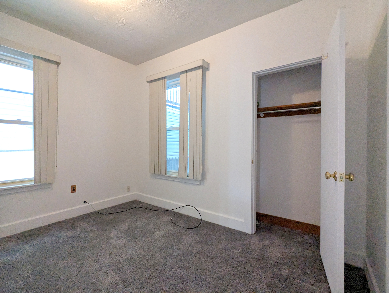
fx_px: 180
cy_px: 146
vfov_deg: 78.2
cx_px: 194
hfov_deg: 94.4
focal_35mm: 16
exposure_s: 1/71.4
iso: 306
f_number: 2.2
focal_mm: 2.35
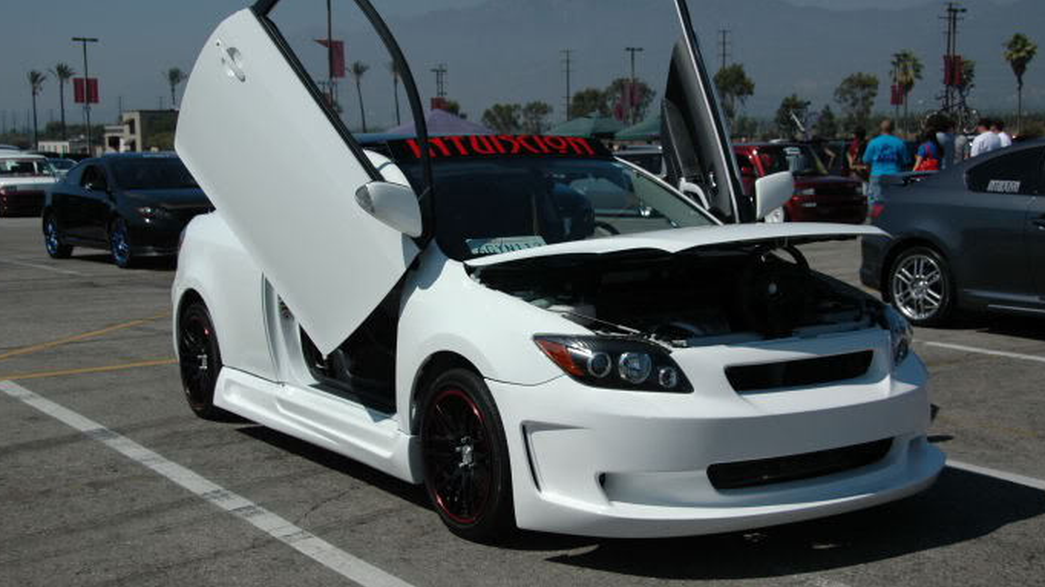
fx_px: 1428
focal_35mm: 52
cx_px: 512
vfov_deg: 23.2
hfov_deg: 40.2
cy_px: 268
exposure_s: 1/3200
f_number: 4.5
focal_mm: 31
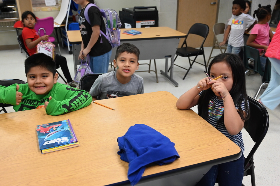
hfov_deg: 54.4
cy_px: 93
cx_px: 140
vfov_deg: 37.8
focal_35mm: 35
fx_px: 272
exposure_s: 1/250
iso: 2500
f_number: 4
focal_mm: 35
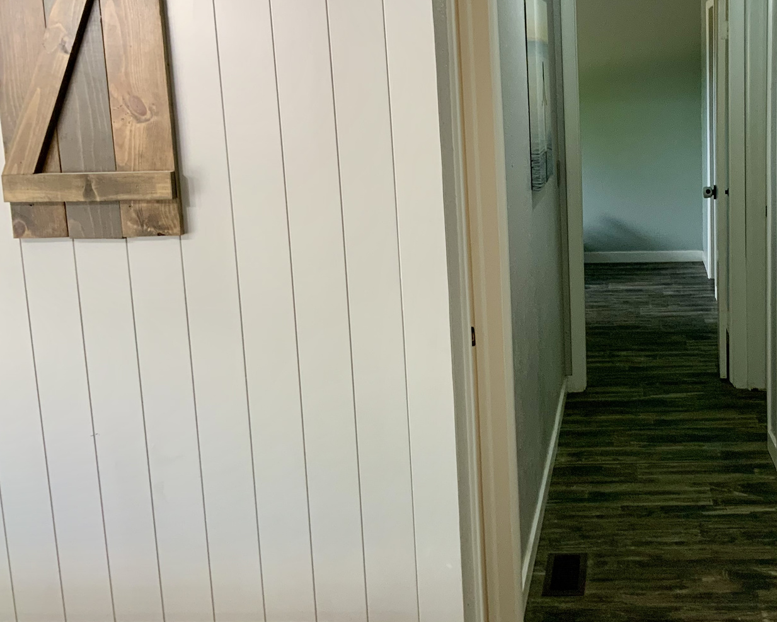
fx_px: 1081
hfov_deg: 38.3
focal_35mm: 47
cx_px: 600
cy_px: 239
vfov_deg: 32.0
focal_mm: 3
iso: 64
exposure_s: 1/60
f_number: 1.8
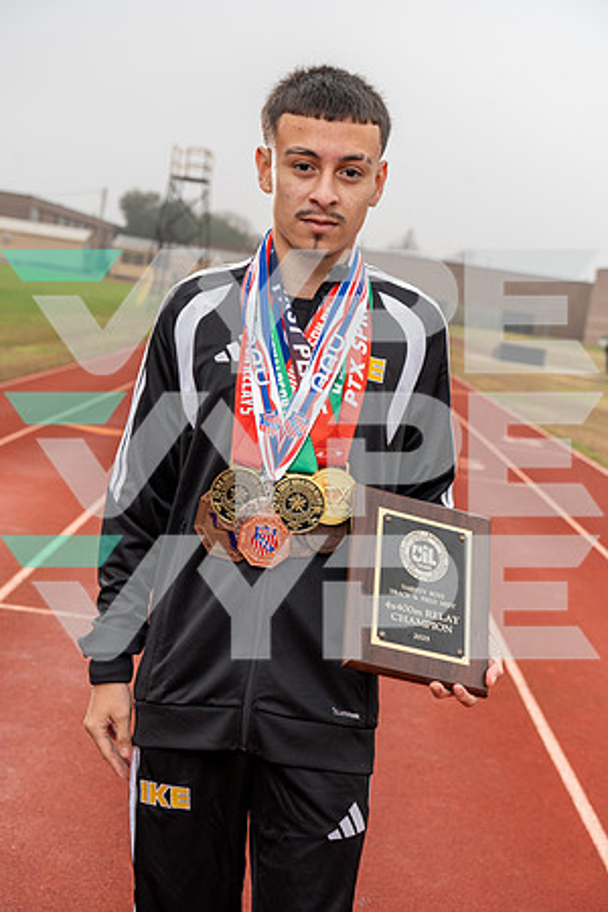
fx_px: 1343
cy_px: 456
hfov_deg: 25.5
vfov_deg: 37.5
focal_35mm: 53
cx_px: 304
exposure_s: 1/200
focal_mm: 53
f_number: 5.6
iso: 250
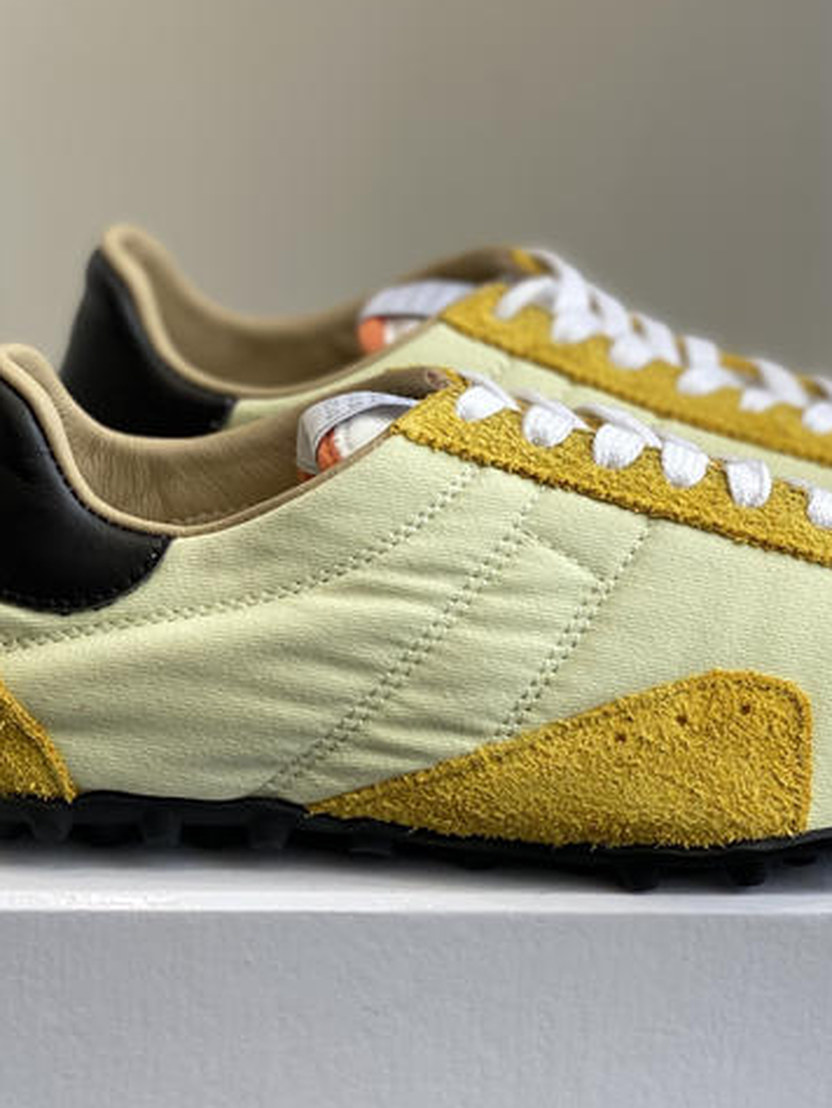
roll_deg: -1.8
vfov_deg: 20.6
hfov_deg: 15.5
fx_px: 3042
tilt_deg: -16.9
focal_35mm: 95
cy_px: 589
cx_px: 552
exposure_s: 1/122
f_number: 2
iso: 20
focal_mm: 6
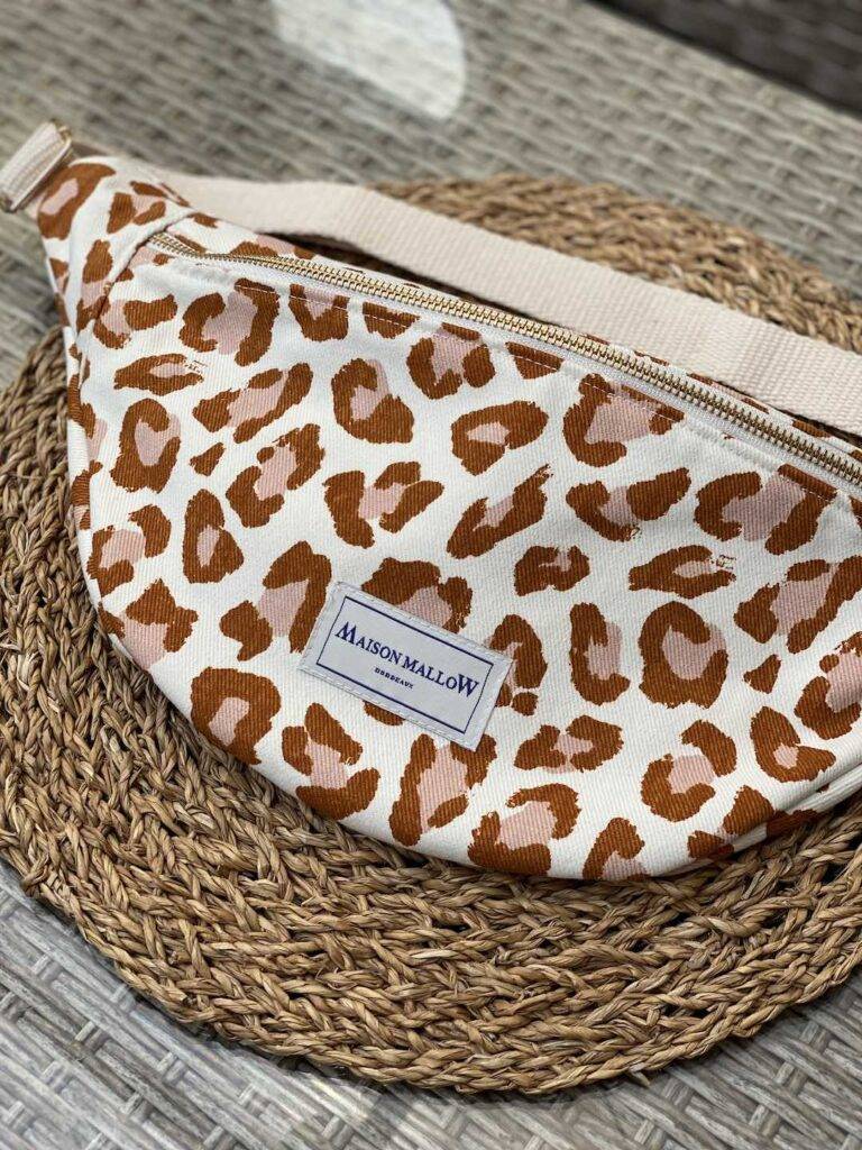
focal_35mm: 52
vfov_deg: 36.8
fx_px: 1727
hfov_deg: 28.0
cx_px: 431
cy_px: 575
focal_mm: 6
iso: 20
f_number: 2
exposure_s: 1/268
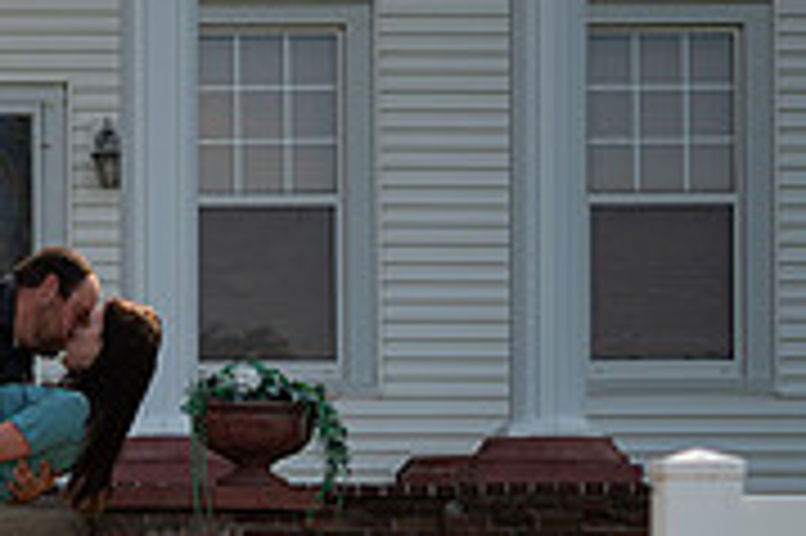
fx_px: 4362
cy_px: 516
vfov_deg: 7.0
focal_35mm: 195
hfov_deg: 10.4
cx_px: -63
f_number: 2.8
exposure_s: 1/800
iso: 100
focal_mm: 60
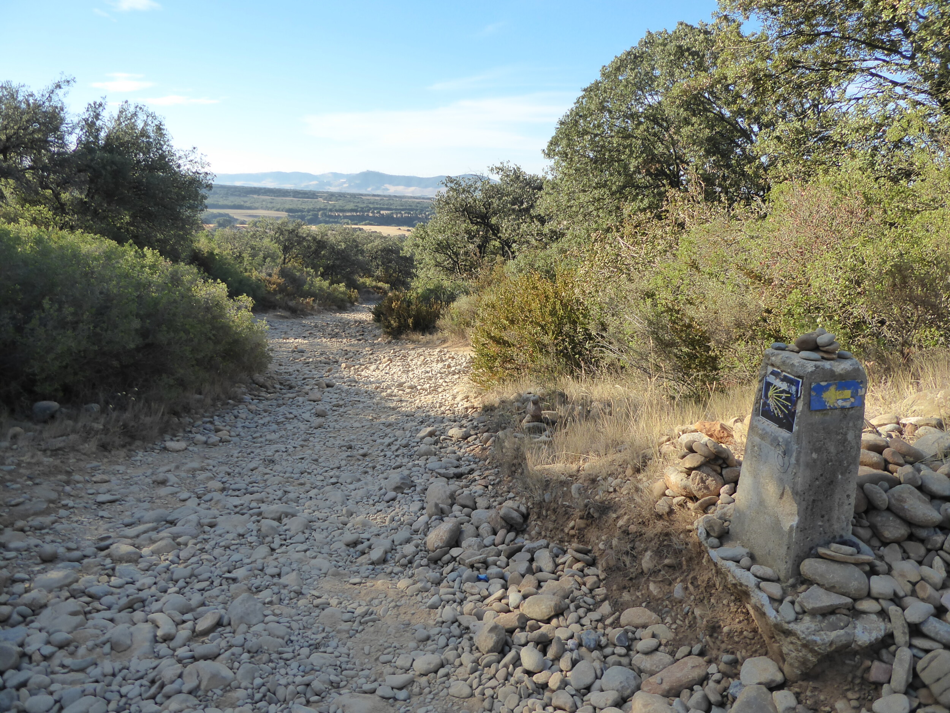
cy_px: 356
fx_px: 686
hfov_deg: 69.4
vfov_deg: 54.9
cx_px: 475
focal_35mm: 25
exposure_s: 1/500
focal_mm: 4.3
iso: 160
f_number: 3.3
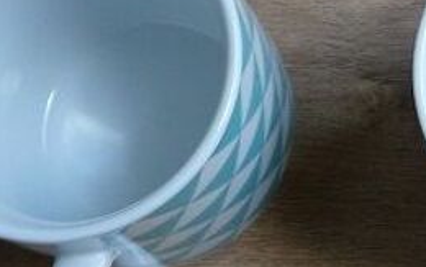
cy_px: 128
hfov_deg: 17.0
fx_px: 1325
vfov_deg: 11.5
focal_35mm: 114
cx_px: 578
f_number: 3.3
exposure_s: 1/40
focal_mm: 4.7
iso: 100
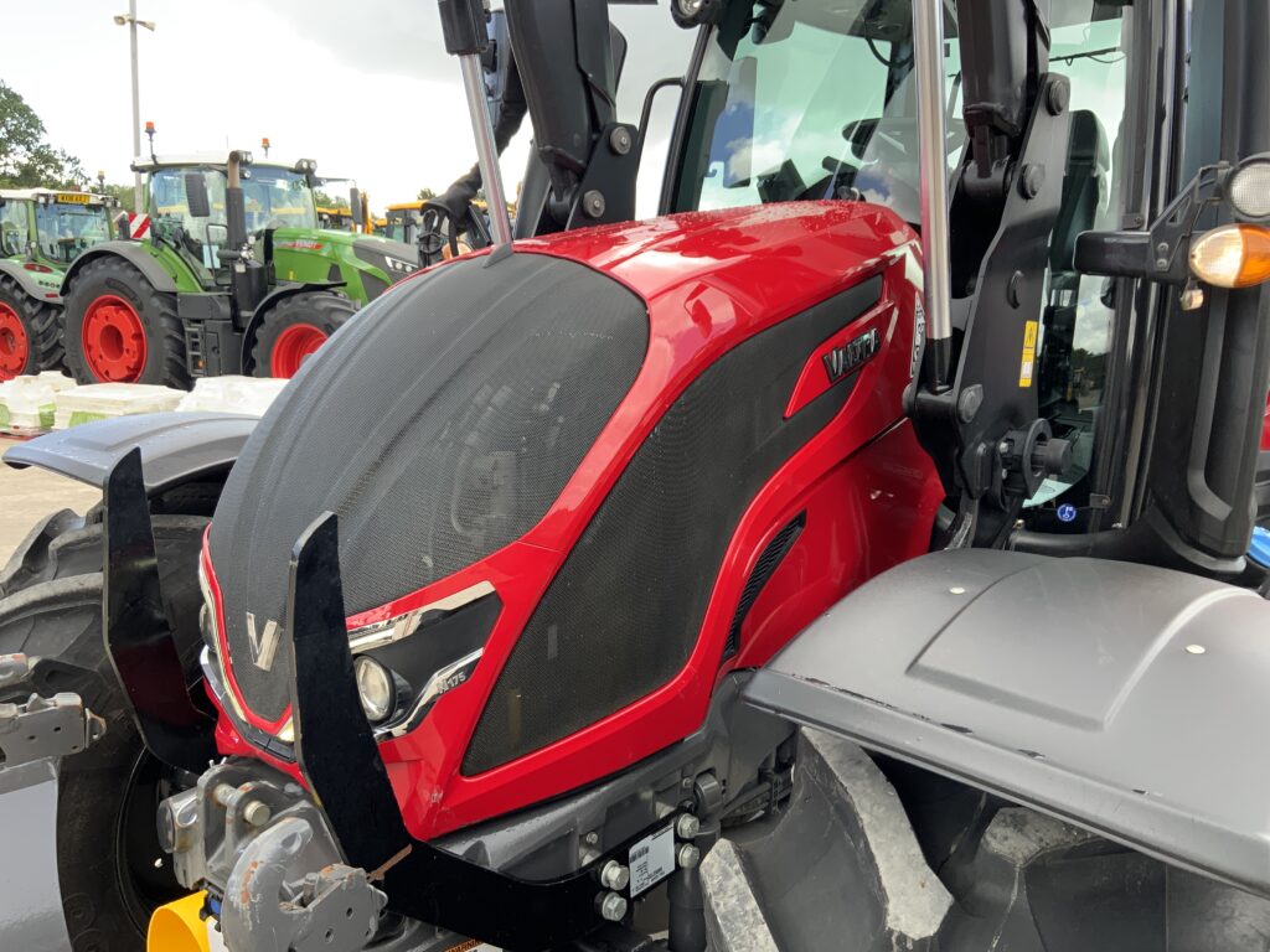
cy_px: 476
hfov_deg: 61.7
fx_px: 1064
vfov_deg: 48.2
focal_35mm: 29
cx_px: 635
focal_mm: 3
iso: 16
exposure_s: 1/125
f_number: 1.8
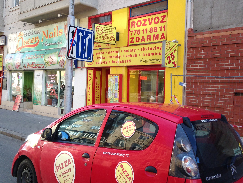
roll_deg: -2.6
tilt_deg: +0.7
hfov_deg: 45.8
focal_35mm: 41
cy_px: 80
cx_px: 117
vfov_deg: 35.1
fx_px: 288
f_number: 2.4
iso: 64
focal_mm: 4.12
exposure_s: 1/120
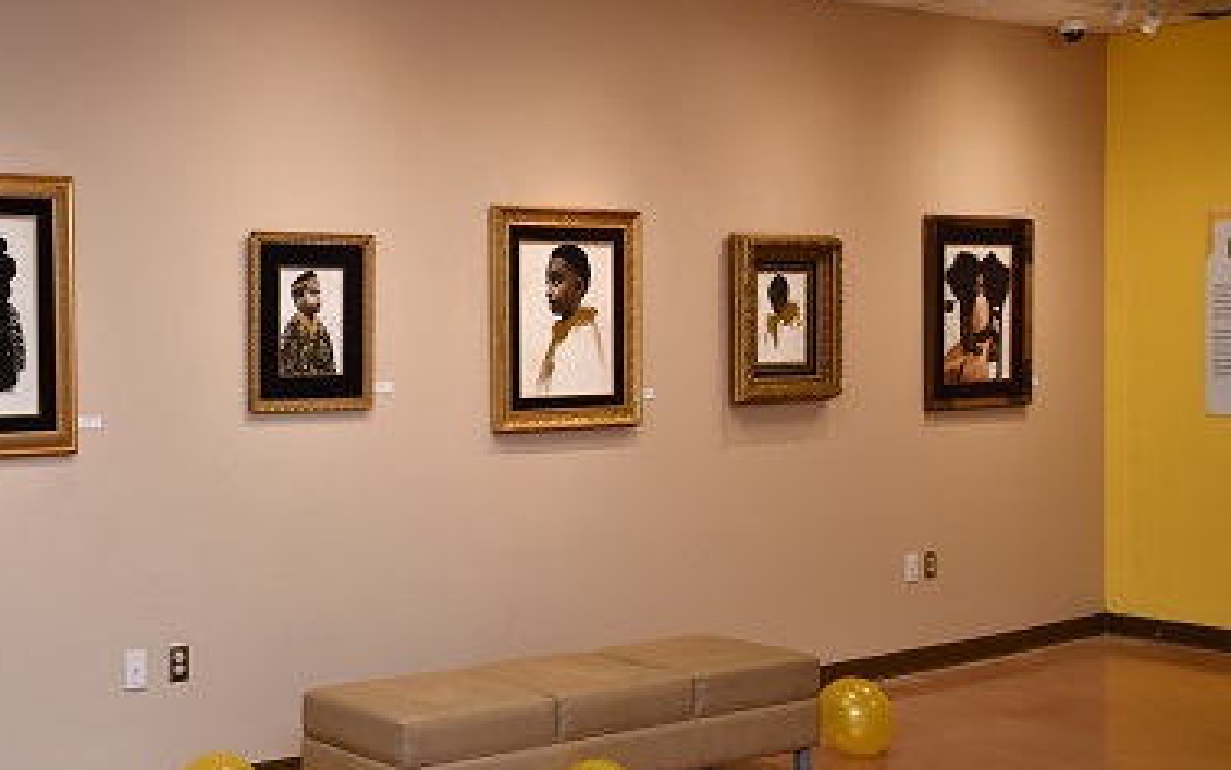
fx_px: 1812
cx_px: 480
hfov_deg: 37.3
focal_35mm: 54
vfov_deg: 24.0
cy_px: 406
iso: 250
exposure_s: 1/60
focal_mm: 27
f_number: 4
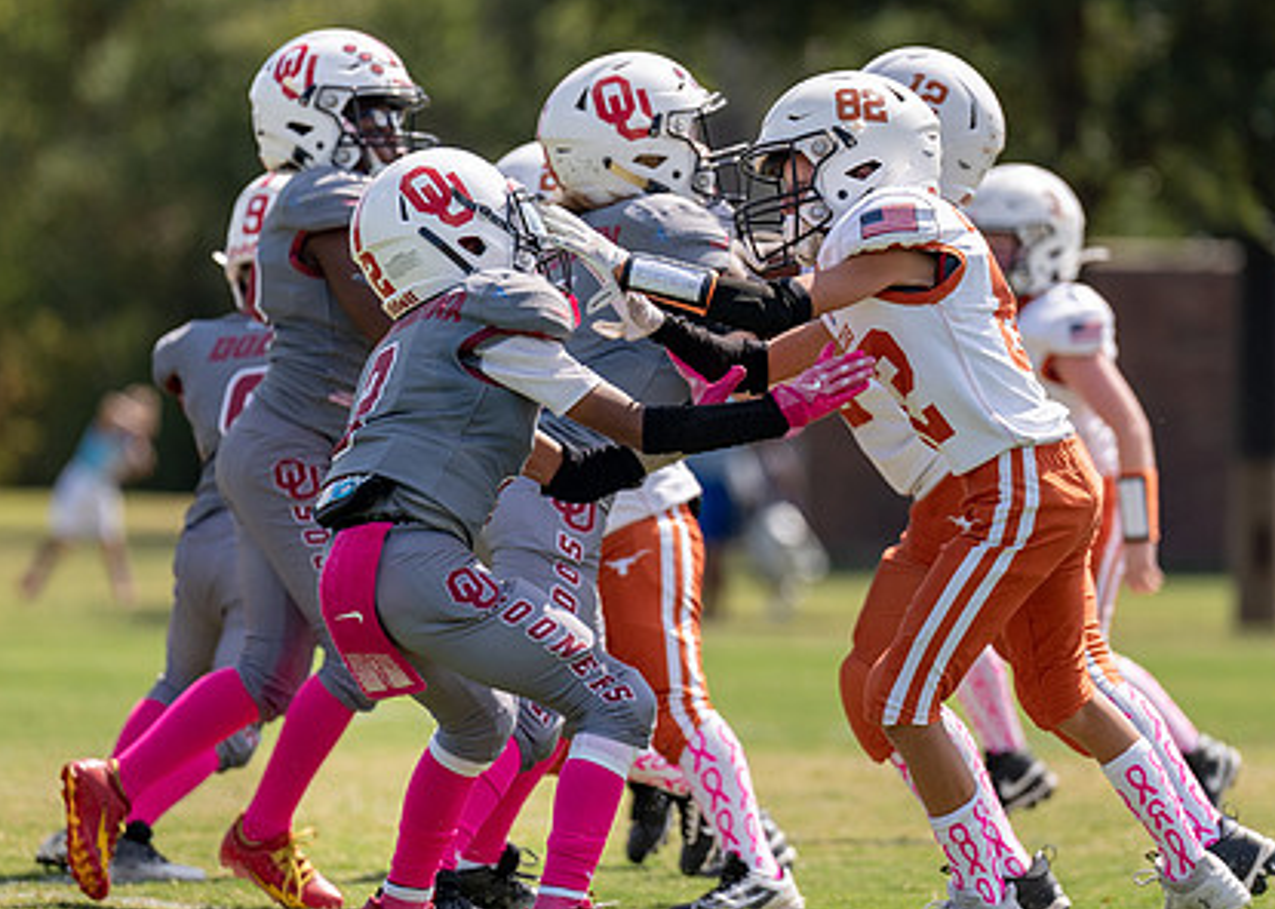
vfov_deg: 3.5
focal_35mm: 411
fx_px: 14875
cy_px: 385
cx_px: 693
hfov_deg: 4.9
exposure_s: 1/2500
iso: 125
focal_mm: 200
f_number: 2.8
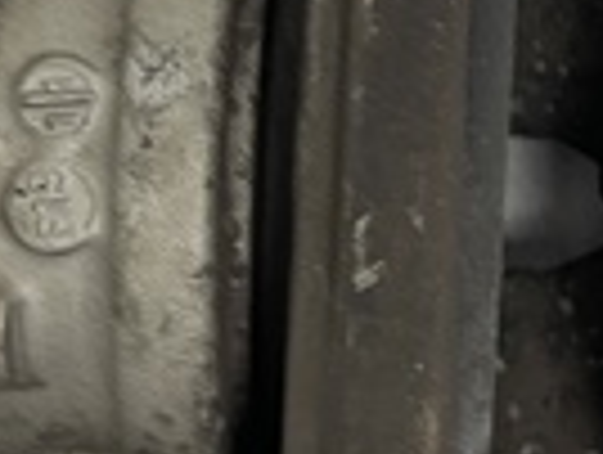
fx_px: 2077
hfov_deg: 16.5
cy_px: 148
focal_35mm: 119
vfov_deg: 12.5
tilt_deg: -86.2
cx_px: 400
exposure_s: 1/50
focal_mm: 5.1
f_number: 1.6
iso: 125
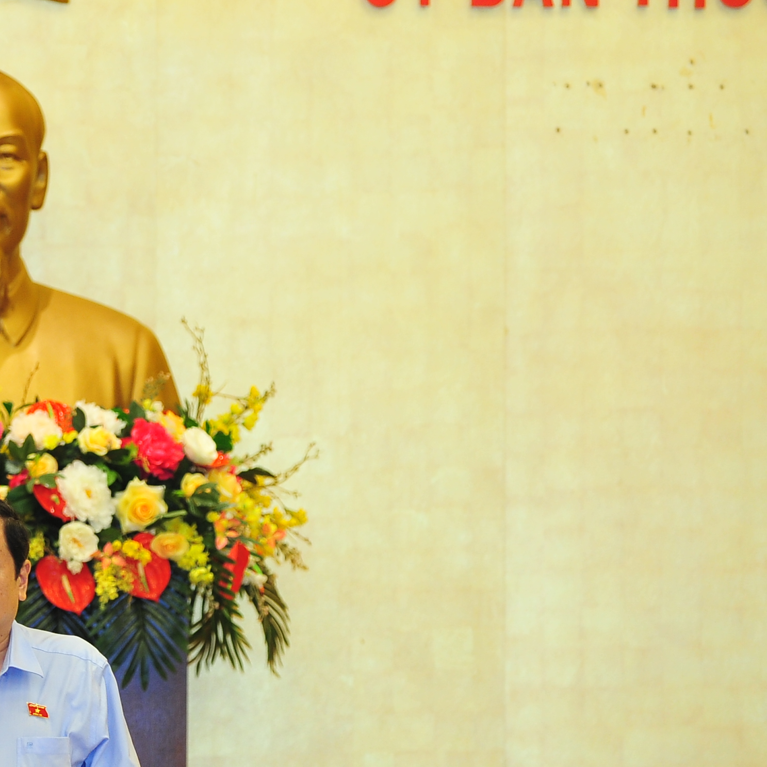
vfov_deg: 5.5
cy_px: 369
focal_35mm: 316
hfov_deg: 5.5
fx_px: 7922
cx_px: -24
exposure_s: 1/80
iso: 800
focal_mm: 130
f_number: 2.8
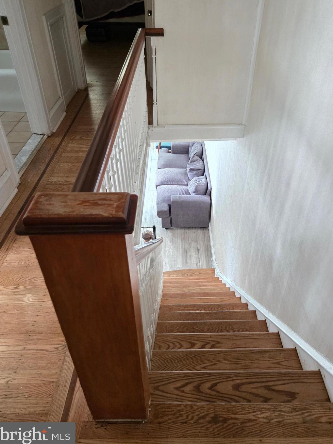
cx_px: 182
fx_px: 334
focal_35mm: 26
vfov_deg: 67.1
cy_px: 198
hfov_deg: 53.0
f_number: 1.8
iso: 2000
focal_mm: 5.4
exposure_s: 1/15
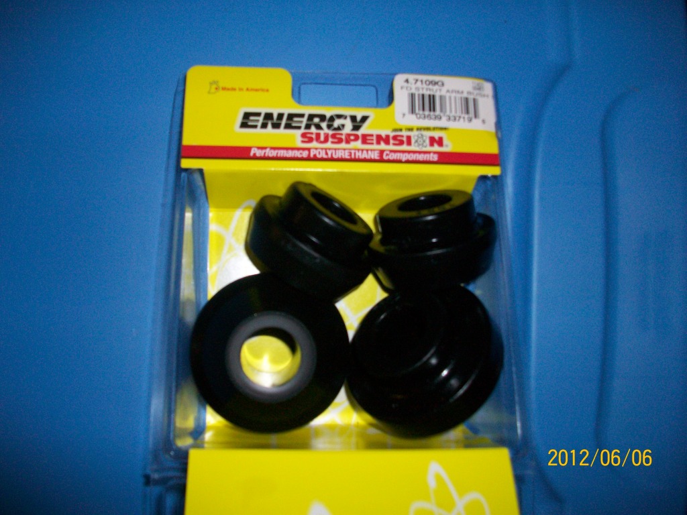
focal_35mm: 32
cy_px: 258
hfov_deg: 56.8
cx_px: 344
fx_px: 635
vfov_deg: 44.2
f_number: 2.8
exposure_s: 1/60
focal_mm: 5.7
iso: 120
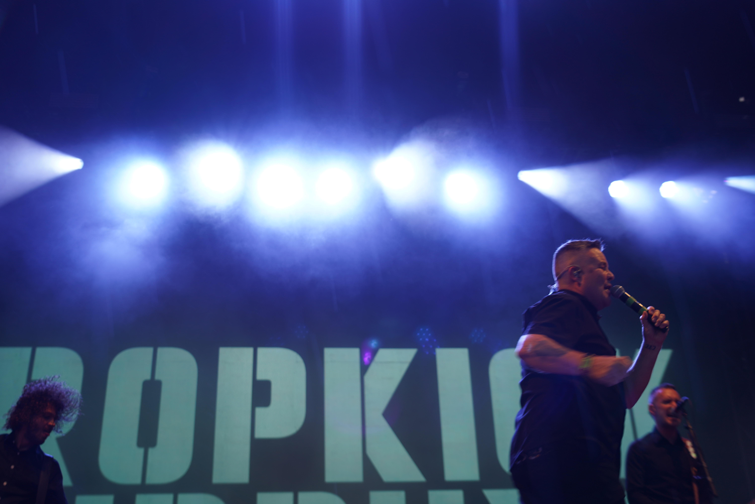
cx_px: 378
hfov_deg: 47.4
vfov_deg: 32.6
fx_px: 860
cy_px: 252
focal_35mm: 41
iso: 100
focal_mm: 41
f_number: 4
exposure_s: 1/60
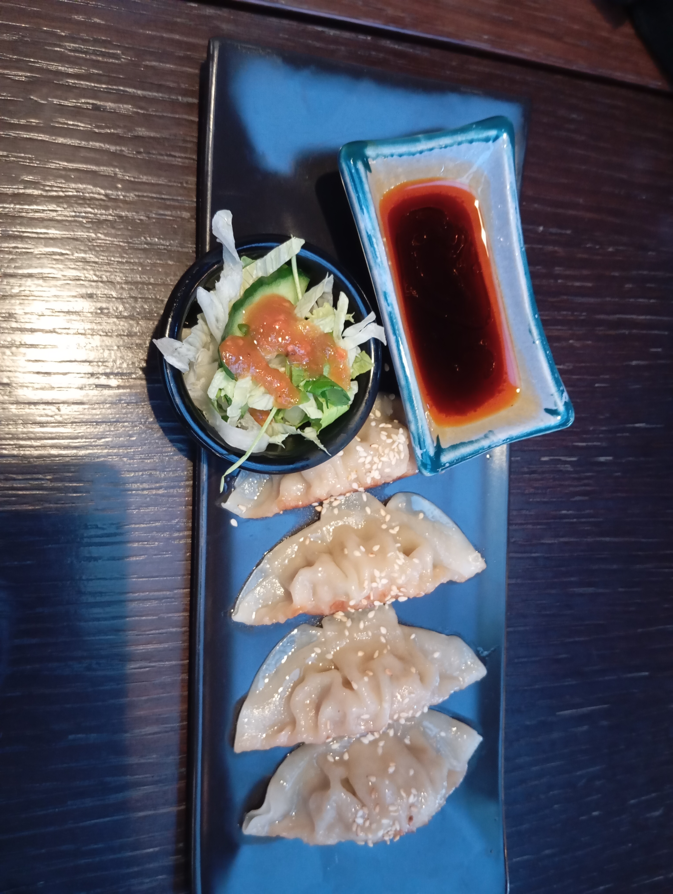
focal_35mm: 28
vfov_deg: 63.4
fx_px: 724
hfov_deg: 49.9
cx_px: 336
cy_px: 447
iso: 2513
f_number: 1.8
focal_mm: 4.22
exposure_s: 1/25
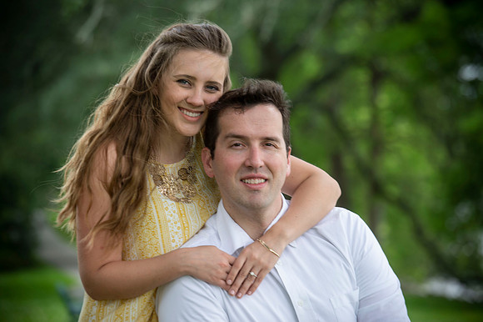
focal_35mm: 175
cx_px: 242
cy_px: 161
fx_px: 2346
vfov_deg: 7.8
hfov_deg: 11.8
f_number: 5.6
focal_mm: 175
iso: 125
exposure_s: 1/125
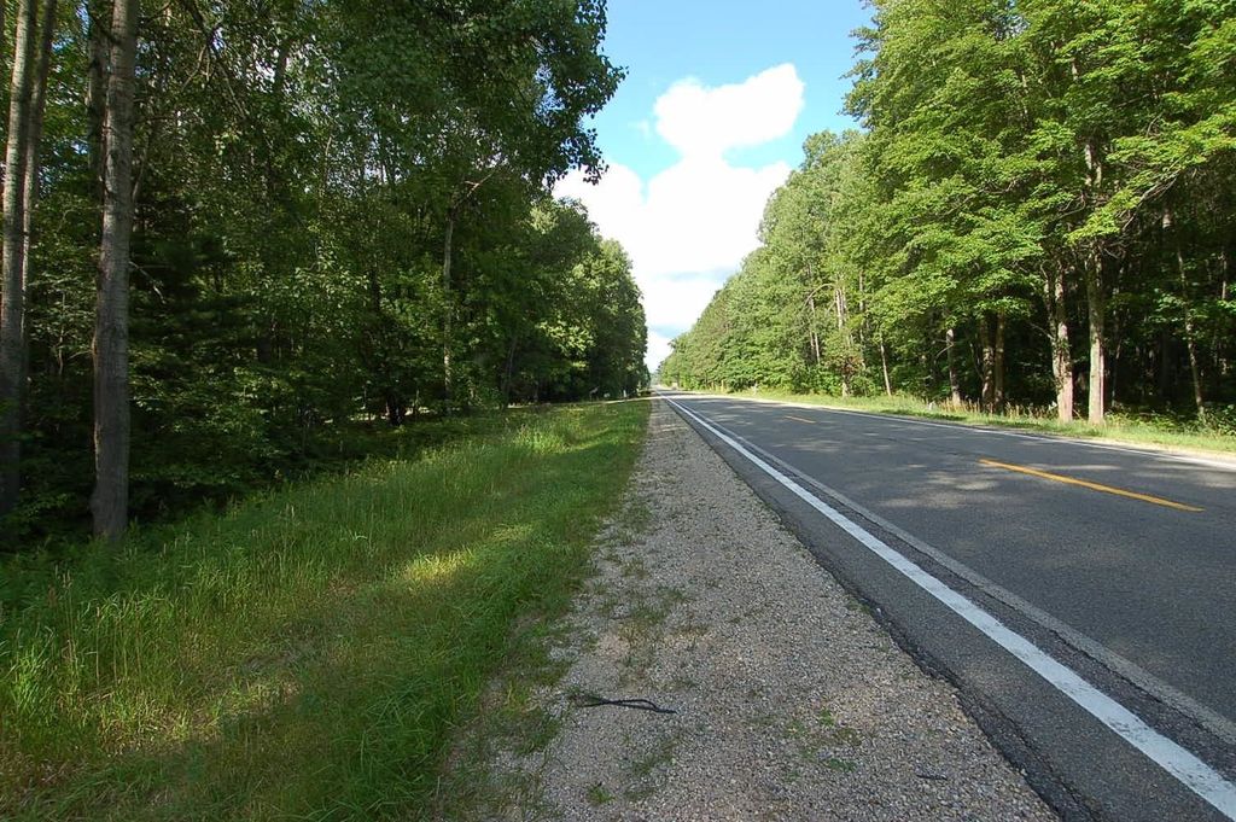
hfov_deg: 90.0
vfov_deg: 67.3
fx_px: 617
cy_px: 411
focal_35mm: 18
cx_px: 618
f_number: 7.1
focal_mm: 12
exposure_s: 1/200
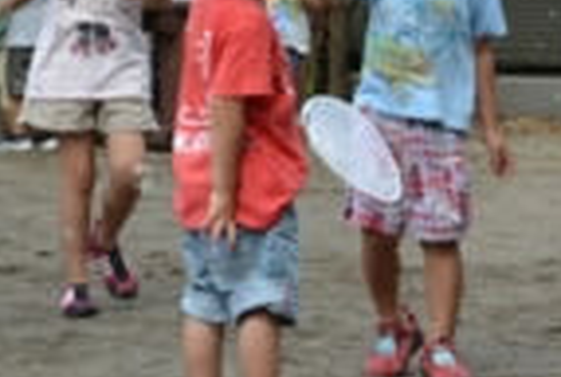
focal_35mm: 230
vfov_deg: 6.0
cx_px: 643
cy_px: -10
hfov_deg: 8.8
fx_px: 3598
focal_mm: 55
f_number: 5.6
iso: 140
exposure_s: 1/125
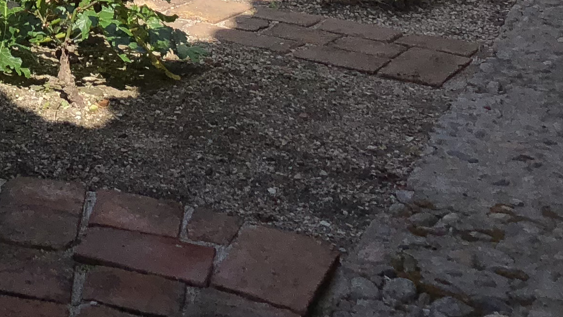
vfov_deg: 10.3
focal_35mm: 105
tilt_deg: +1.3
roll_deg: +0.1
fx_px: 1568
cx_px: -302
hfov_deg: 18.0
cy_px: -392
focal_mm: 4
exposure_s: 1/1656
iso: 20
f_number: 1.8
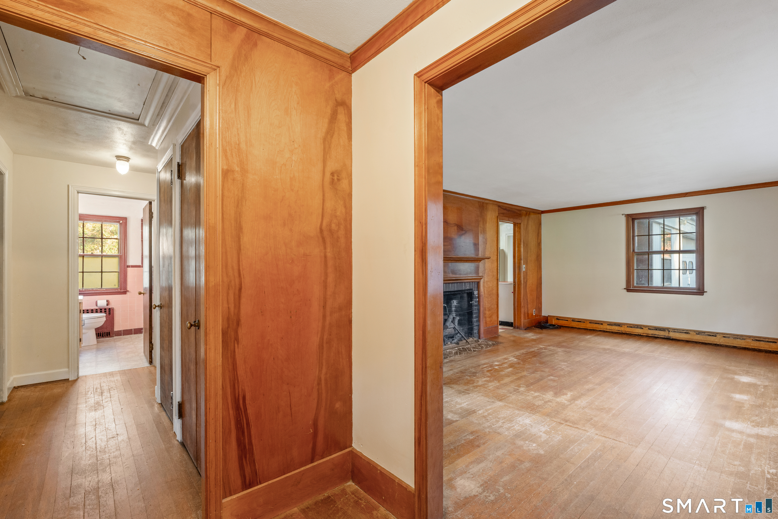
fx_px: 346
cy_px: 260
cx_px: 389
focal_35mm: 16
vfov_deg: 73.7
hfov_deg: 96.7
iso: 400
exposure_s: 1/4
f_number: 8
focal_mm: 16
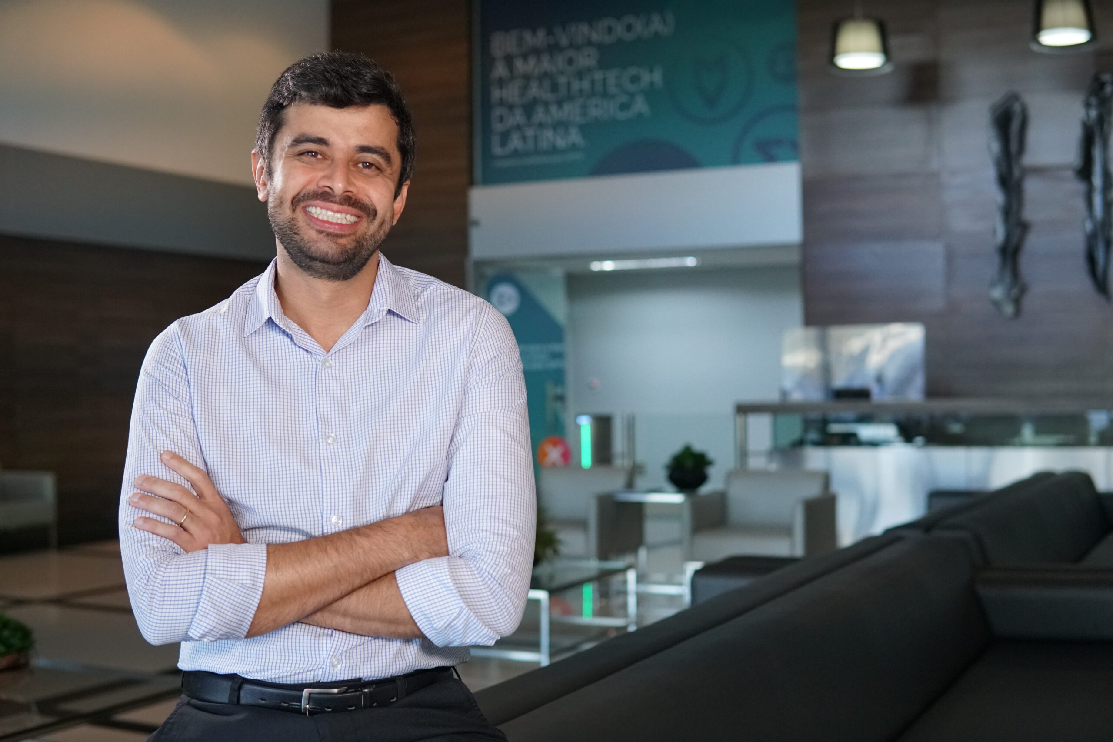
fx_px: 1391
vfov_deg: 29.9
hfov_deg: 43.6
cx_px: 556
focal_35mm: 45
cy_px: 371
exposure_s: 1/500
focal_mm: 30
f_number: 2.2
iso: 1600
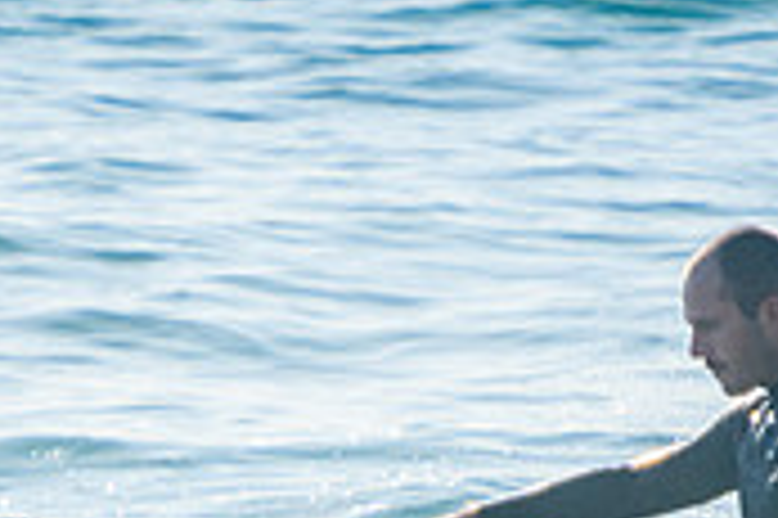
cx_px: 283
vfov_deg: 1.0
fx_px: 29320
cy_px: 813
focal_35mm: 1358
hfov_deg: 1.5
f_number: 5.6
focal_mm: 270
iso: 180
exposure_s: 1/1250
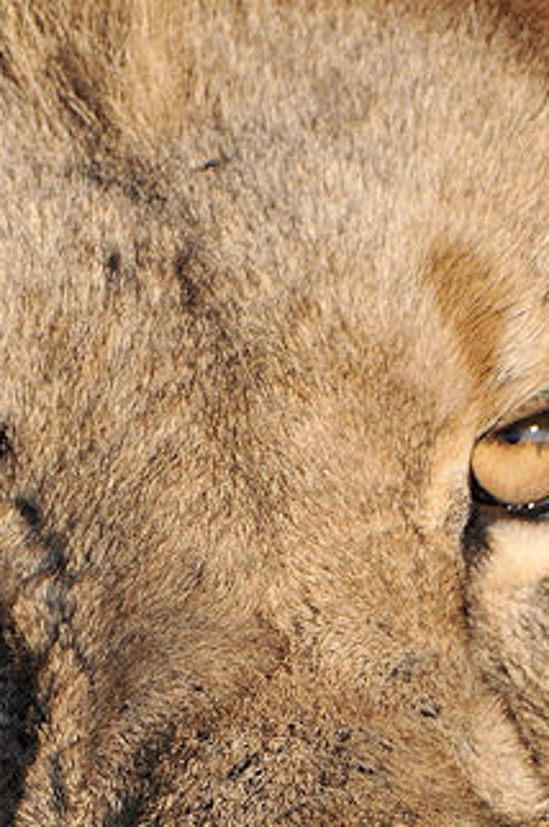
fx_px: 76630
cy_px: 979
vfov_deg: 0.6
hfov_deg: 0.4
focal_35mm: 3343
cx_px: 323
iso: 400
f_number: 10
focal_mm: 700
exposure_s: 1/640
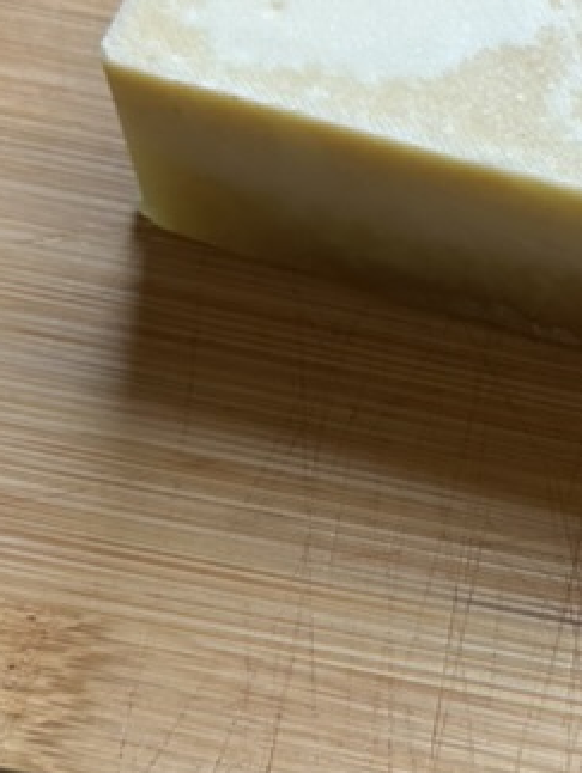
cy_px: 345
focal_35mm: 76
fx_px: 1700
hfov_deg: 18.8
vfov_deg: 25.6
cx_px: 599
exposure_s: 1/121
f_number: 1.78
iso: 64
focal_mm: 6.86
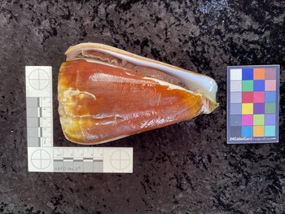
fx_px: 239
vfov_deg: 48.3
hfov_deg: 61.6
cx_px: 142
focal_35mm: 29
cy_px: 107
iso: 80
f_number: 1.8
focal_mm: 3
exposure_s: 1/50
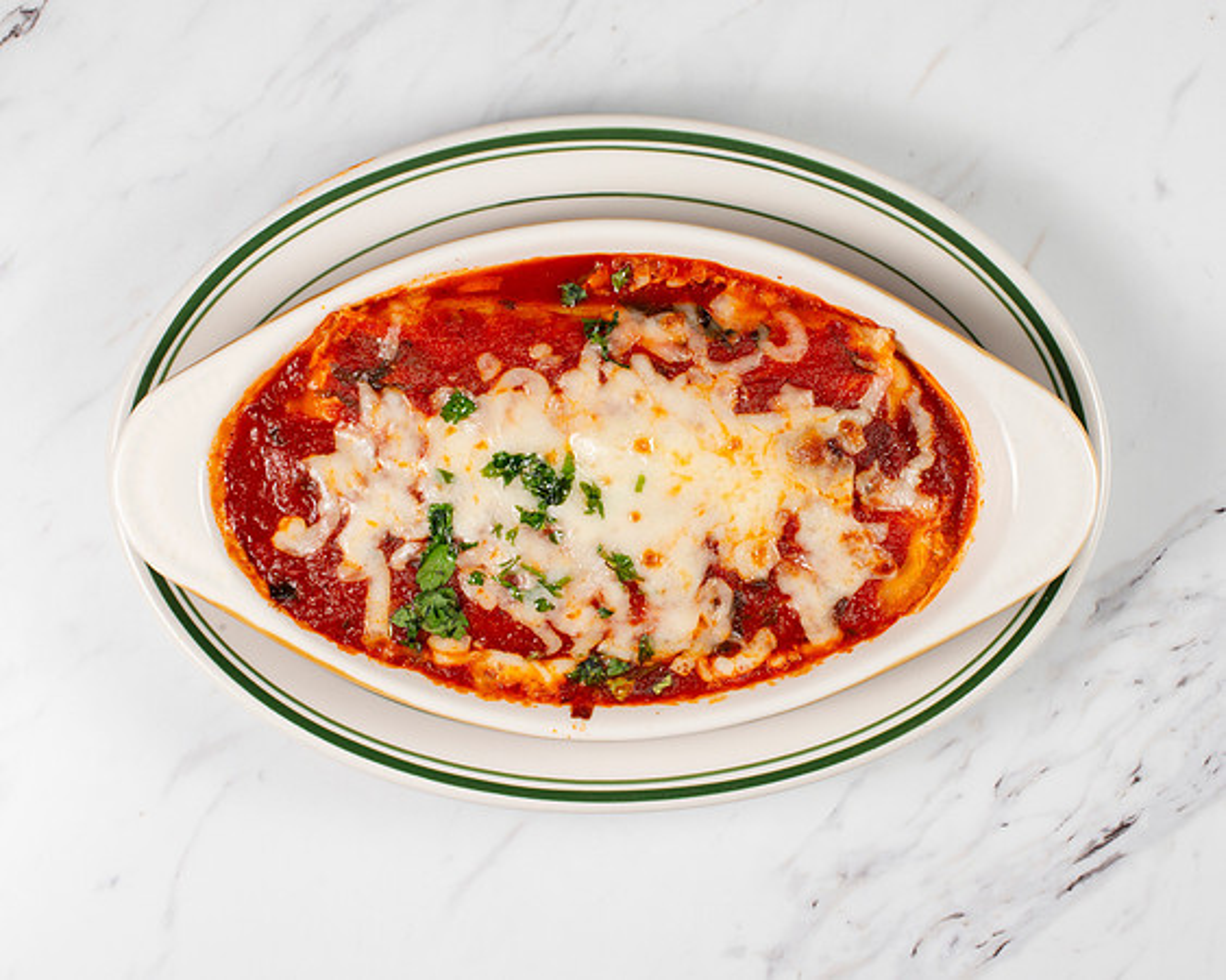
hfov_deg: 27.1
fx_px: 2548
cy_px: 519
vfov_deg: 21.8
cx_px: 628
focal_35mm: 70
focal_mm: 50
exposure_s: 1/250
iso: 200
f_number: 13
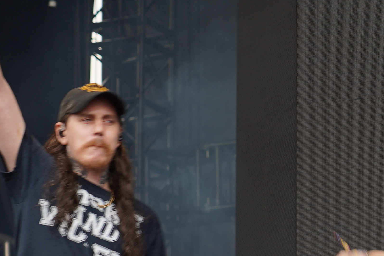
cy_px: 158
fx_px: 2592
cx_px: 382
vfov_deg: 5.7
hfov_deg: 8.4
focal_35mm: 243
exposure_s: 1/100
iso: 100
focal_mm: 65
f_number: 4.5
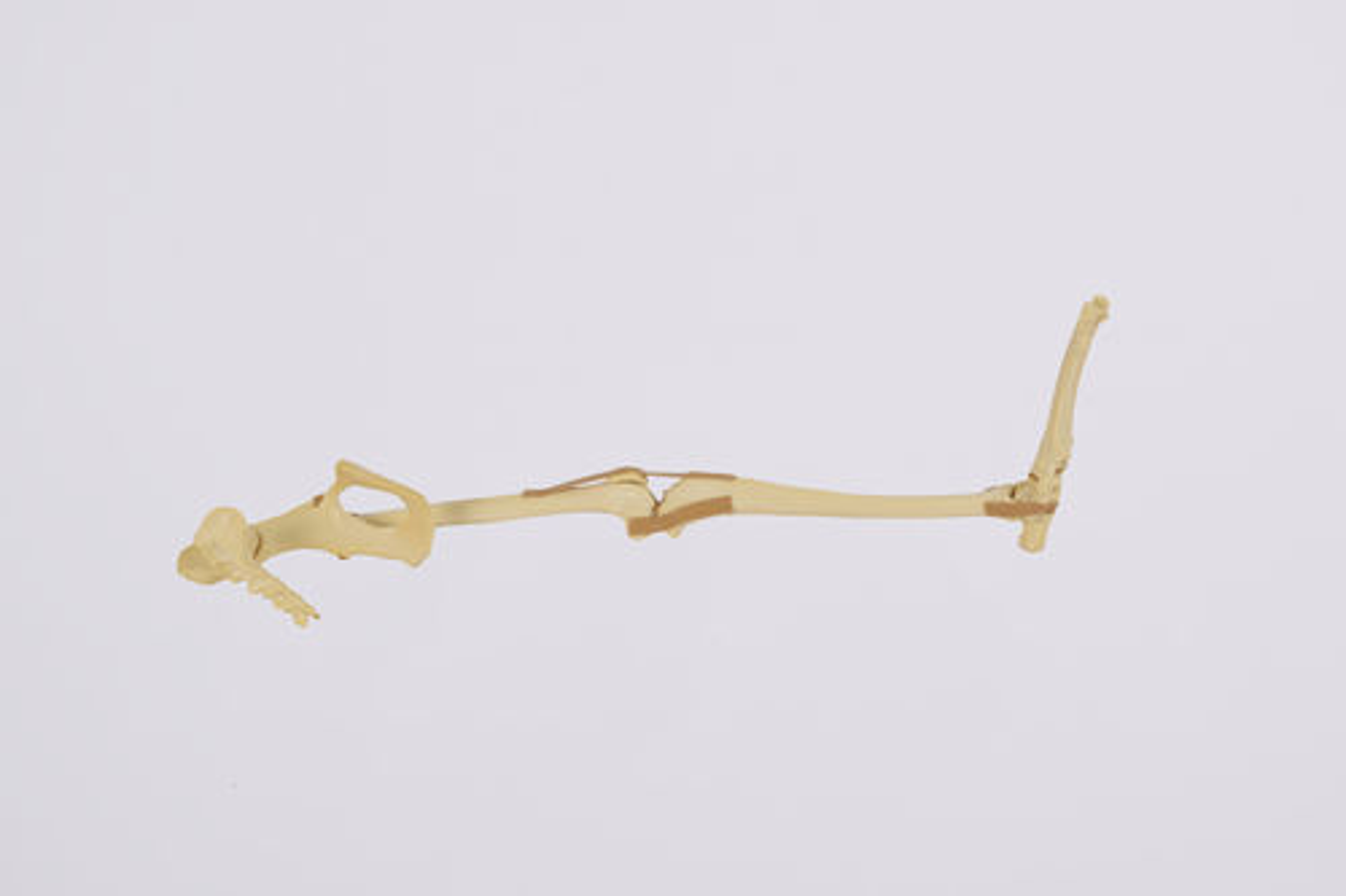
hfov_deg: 28.1
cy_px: 448
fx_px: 2691
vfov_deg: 18.9
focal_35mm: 72
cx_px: 673
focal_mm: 48
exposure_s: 1/160
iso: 100
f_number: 8
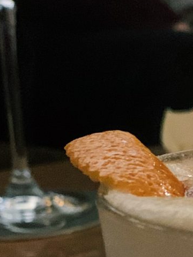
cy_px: 269
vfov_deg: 17.2
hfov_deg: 12.8
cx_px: 271
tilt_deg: -17.2
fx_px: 825
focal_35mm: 111
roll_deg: -0.6
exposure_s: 1/16
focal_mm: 4.25
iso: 800
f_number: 1.8
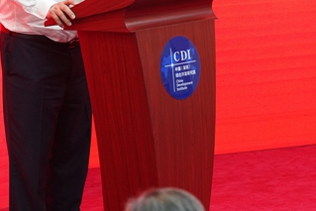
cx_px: 184
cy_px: -17
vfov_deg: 5.7
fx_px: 2108
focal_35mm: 240
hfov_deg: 8.6
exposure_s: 1/125
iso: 3200
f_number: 3.2
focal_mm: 85
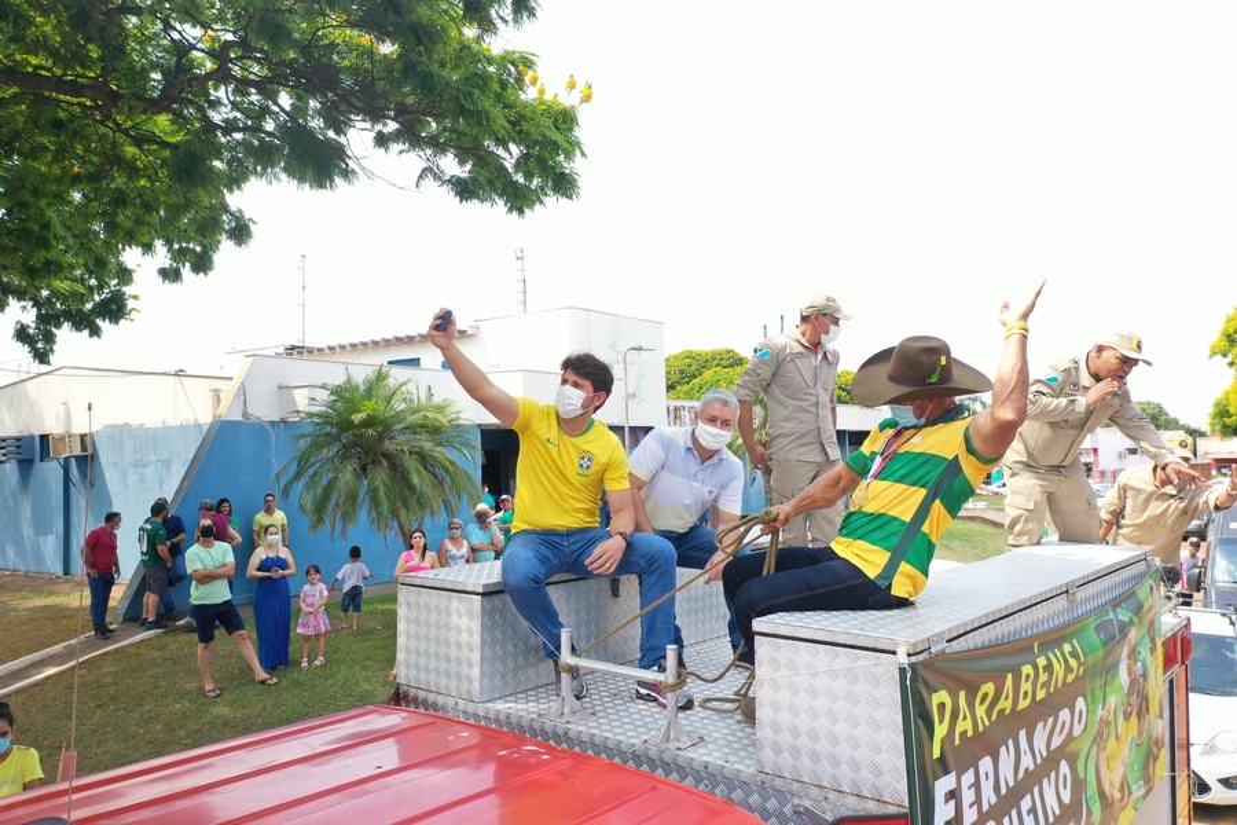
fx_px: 962
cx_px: 618
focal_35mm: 28
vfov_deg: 46.4
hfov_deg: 65.5
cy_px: 412
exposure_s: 1/160
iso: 100
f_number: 4.5
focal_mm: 10.26
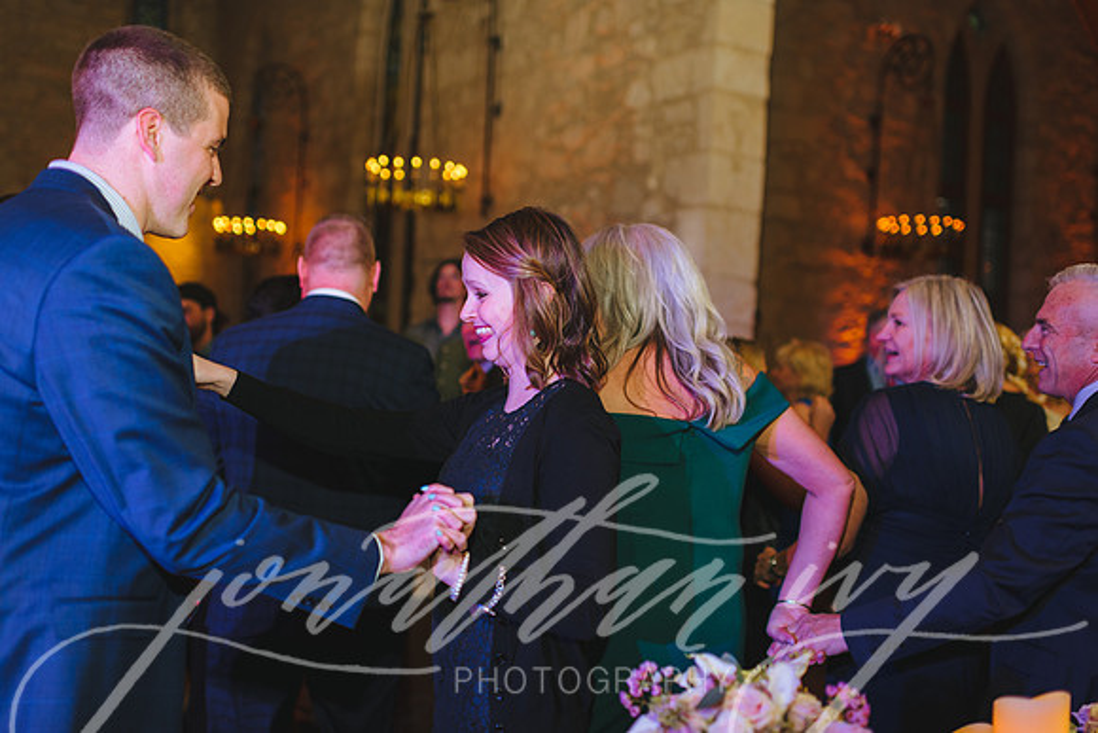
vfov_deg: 37.9
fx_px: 1068
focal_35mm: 35
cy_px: 366
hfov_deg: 54.4
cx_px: 549
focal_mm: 35
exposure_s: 1/200
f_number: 2
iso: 640
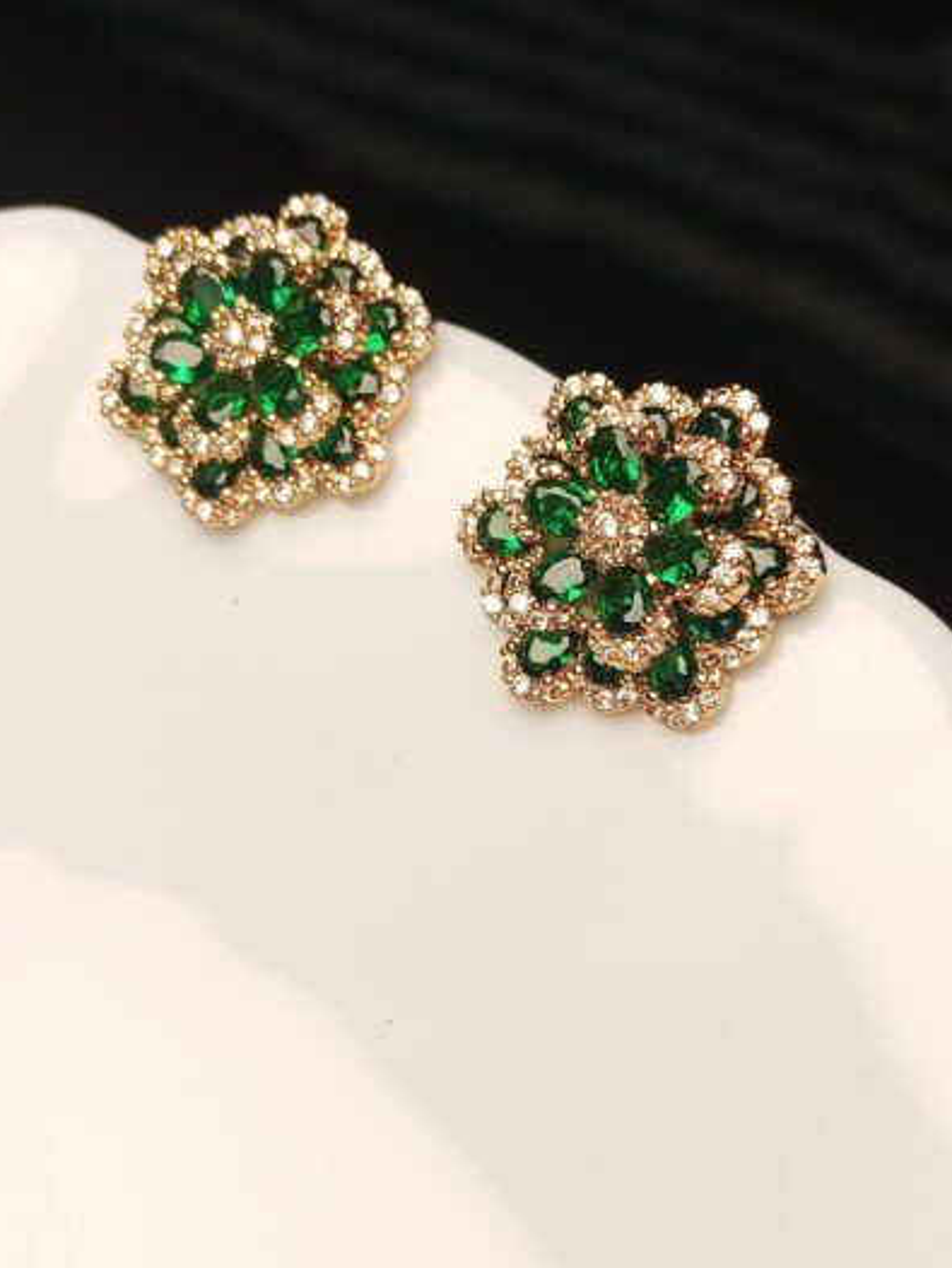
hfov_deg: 29.7
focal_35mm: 49
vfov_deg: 38.9
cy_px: 592
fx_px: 1795
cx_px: 468
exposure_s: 1/162
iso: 50
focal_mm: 3.98
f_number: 1.8
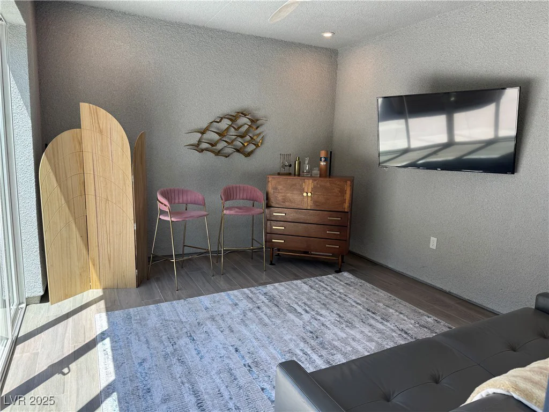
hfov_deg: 71.6
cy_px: 206
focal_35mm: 24
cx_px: 274
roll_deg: -2.4
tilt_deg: -9.2
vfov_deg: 56.8
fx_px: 381
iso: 64
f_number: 1.78
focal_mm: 6.76
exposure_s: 1/264
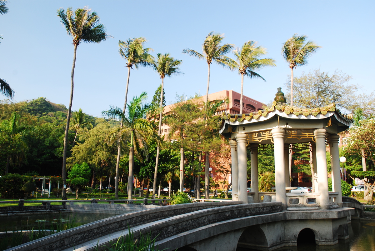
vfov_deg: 48.0
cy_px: 126
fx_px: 282
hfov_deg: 67.3
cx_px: 188
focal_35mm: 27
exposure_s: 1/25
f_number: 8
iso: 100
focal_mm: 18
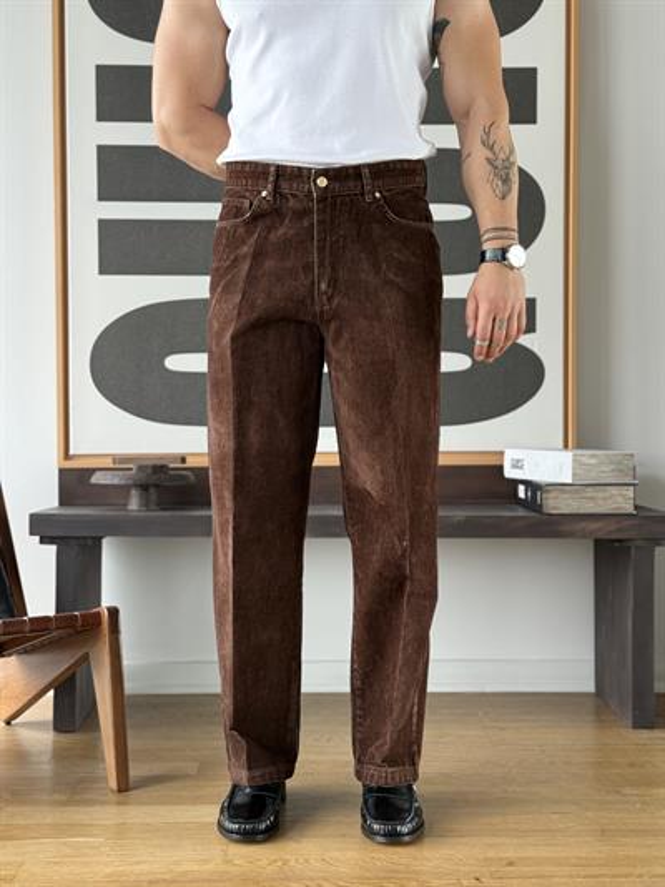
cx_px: 332
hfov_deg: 30.3
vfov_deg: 39.6
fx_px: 1229
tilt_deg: -1.0
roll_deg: -0.2
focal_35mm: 48
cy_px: 444
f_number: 1.78
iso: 100
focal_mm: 6.76
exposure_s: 1/110
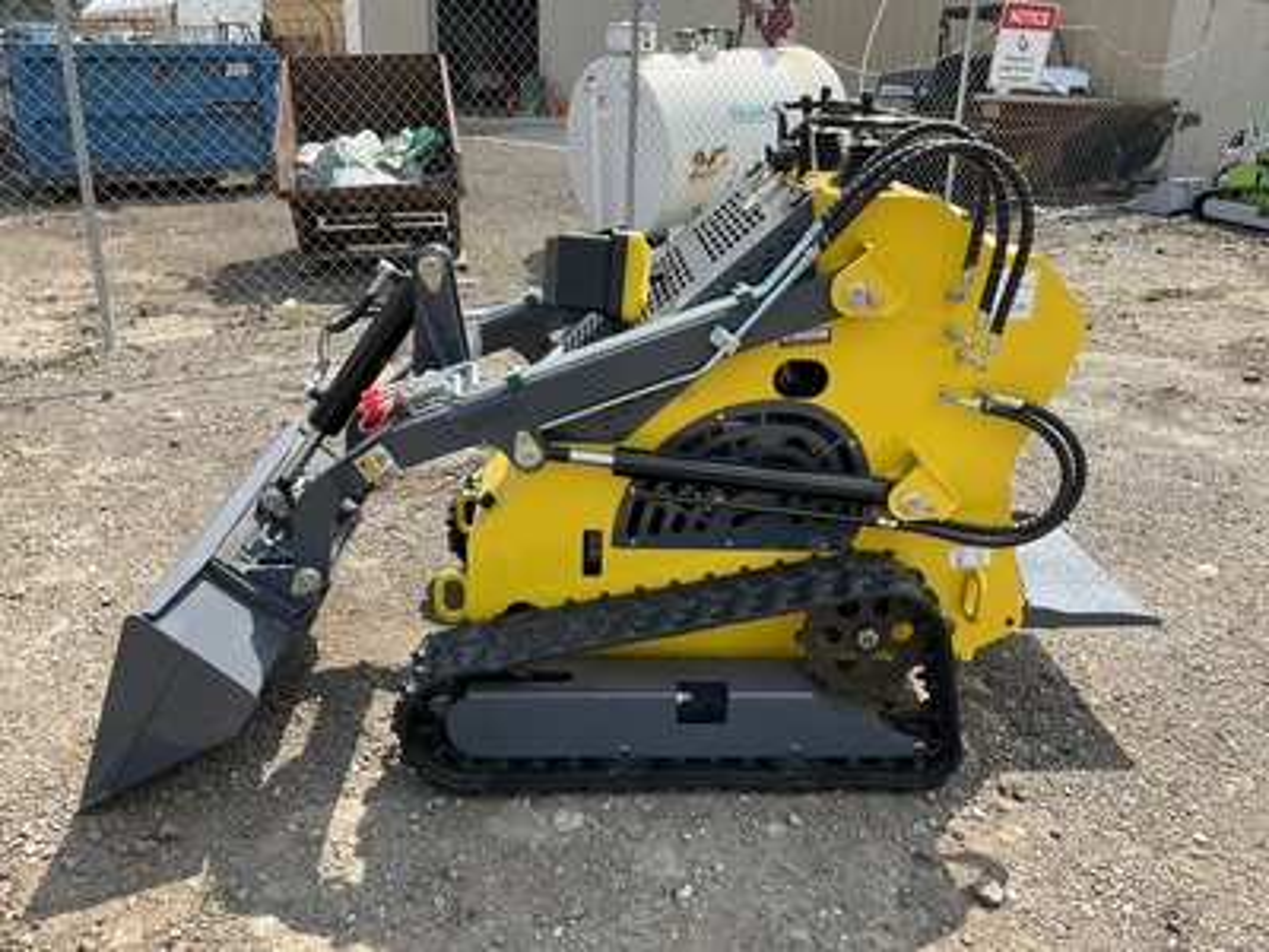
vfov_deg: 48.2
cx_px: 634
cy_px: 476
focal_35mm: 29
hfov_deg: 61.7
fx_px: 1063
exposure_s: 1/898
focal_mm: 3
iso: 25
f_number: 1.8
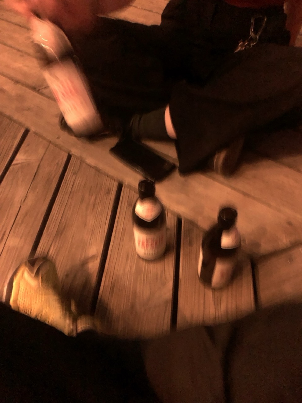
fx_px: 326
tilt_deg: -50.4
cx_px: 151
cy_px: 202
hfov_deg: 49.7
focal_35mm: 28
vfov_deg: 63.4
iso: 1250
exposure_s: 1/4
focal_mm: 3.99
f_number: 1.8
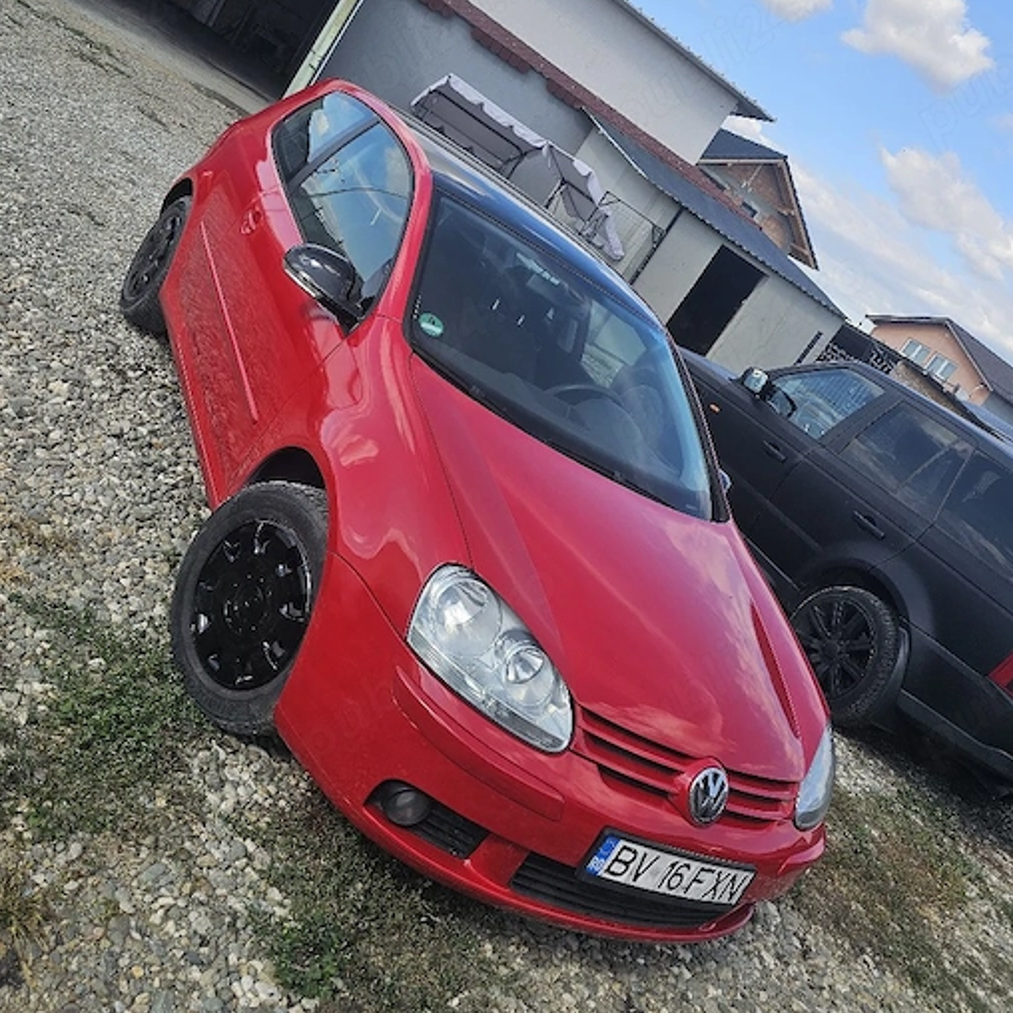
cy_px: 401
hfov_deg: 51.1
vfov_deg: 50.7
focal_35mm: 32
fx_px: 1059
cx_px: 506
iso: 10
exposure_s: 1/526
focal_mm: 6.3
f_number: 1.7
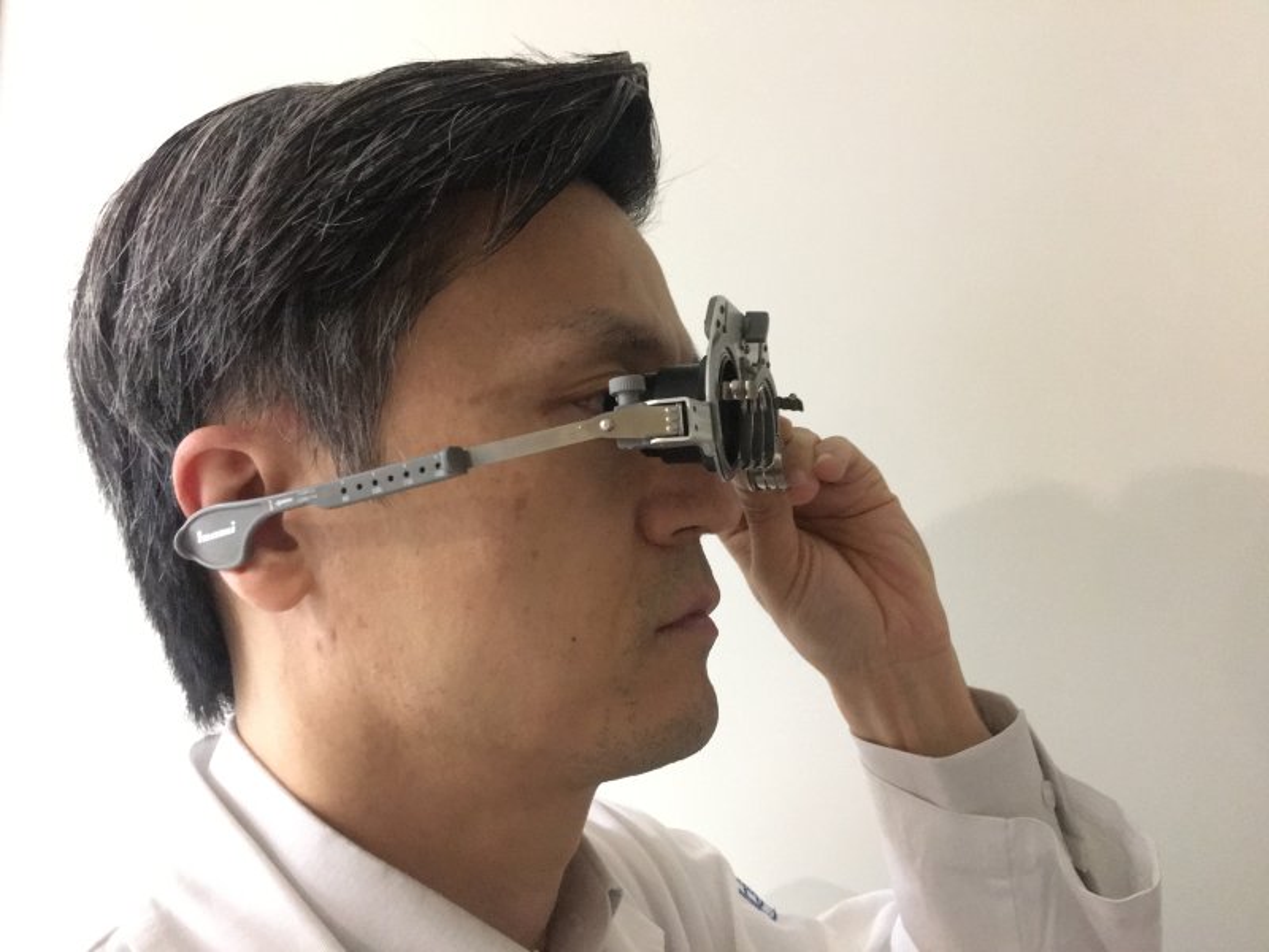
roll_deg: -0.5
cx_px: 634
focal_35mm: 29
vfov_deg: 48.2
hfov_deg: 61.7
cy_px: 476
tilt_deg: +6.1
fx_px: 1063
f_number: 2.2
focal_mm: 4.15
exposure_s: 1/15
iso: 640
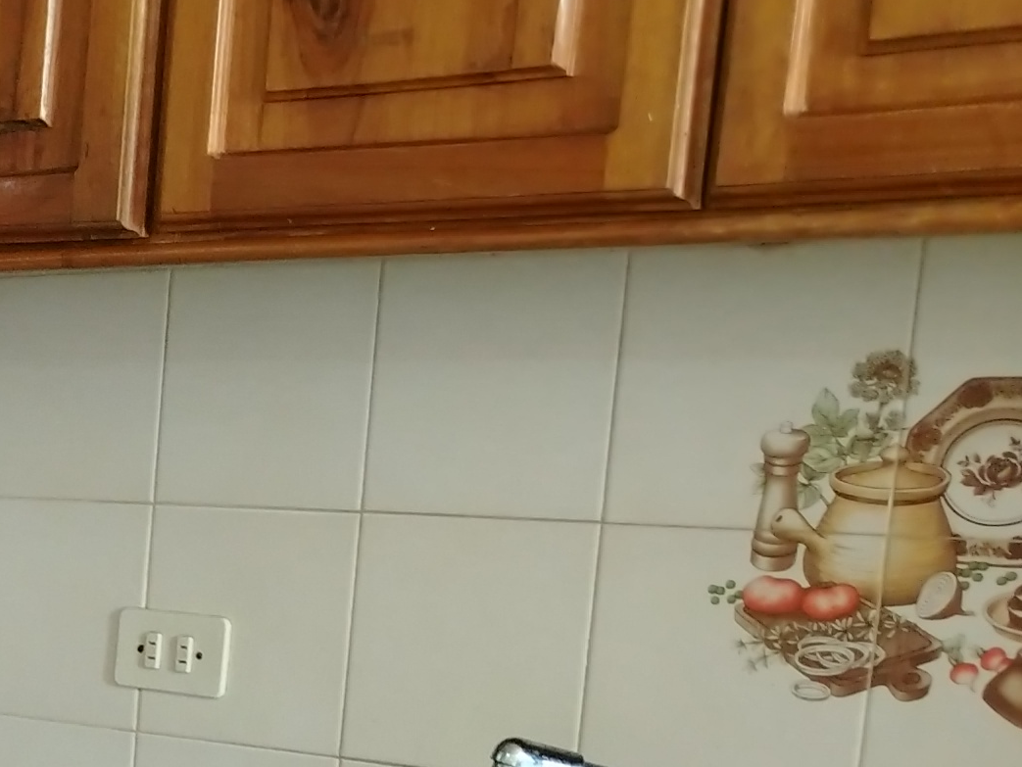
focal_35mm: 92
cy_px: 896
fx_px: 2717
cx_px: -912
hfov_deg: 16.9
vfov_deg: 15.5
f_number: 1.75
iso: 741
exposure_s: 1/50
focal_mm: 5.25
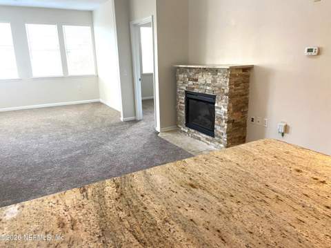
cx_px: 166
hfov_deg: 67.4
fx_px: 248
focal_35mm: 26
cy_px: 124
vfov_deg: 53.0
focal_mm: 4.25
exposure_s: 1/60
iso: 160
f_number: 1.8
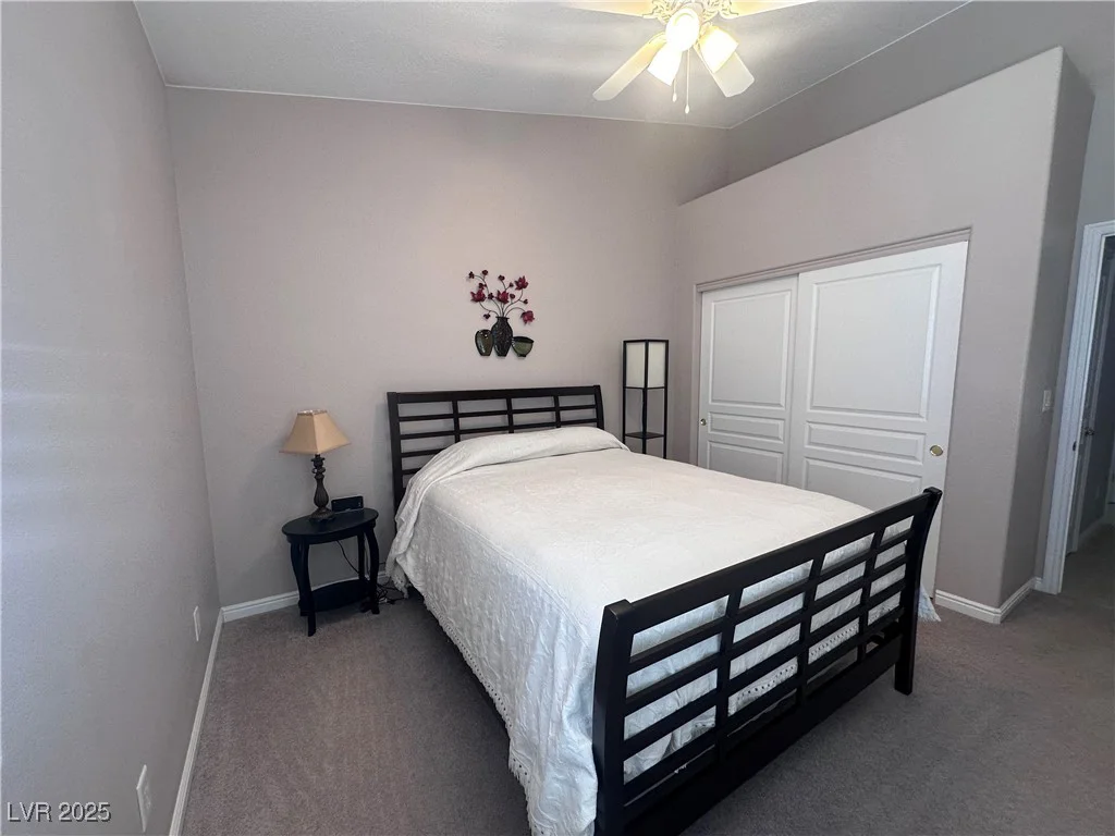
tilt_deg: -6.9
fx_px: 451
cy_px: 418
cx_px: 558
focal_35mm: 14
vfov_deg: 85.7
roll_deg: +0.3
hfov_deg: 102.1
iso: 160
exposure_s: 1/120
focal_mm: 2.22
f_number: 2.2
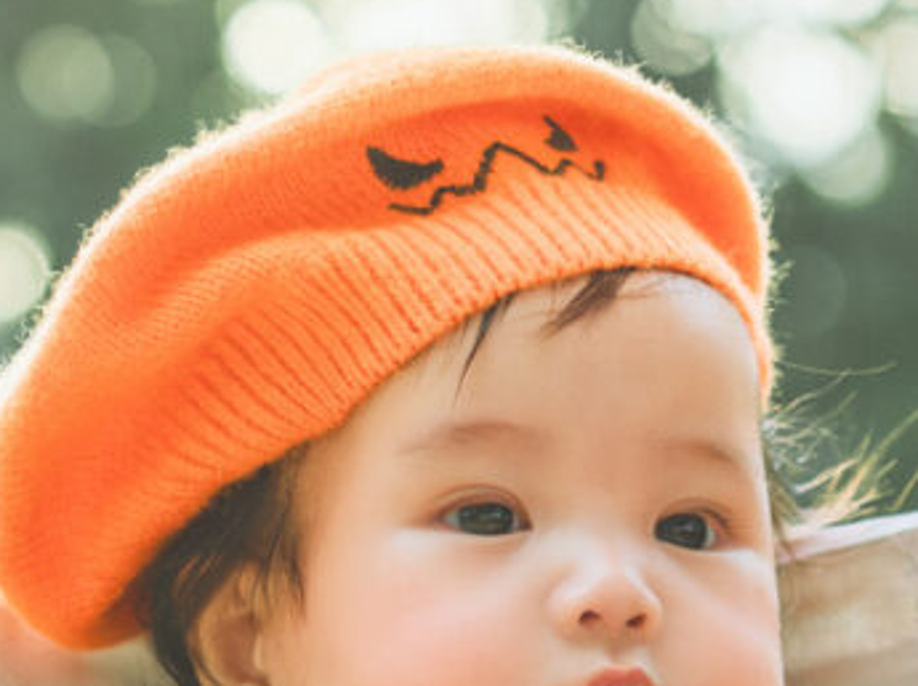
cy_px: 592
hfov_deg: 7.9
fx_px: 6623
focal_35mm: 250
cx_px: 945
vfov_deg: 5.9
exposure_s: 1/250
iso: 200
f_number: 1.8
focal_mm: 35
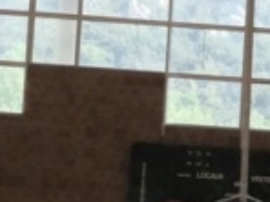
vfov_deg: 6.5
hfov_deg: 8.6
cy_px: 300
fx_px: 1771
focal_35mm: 227
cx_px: 348
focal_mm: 14.2
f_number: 4
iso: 3200
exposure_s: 1/2500
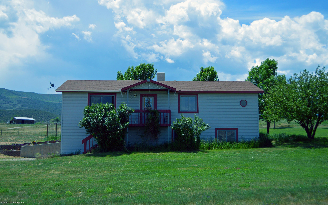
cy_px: 100
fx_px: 398
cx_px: 163
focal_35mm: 45
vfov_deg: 28.9
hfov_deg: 44.8
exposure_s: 1/3200
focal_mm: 29
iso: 400
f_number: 4.5
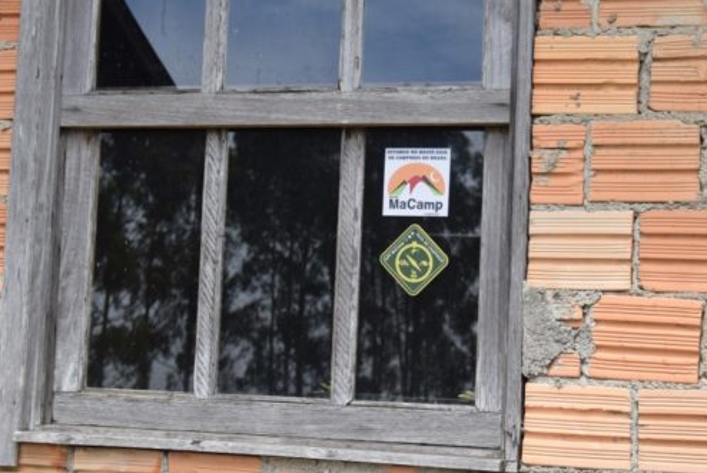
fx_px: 1670
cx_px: 356
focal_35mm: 85
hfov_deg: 23.9
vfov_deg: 16.1
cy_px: 235
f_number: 8
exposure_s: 1/250
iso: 200
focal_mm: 56
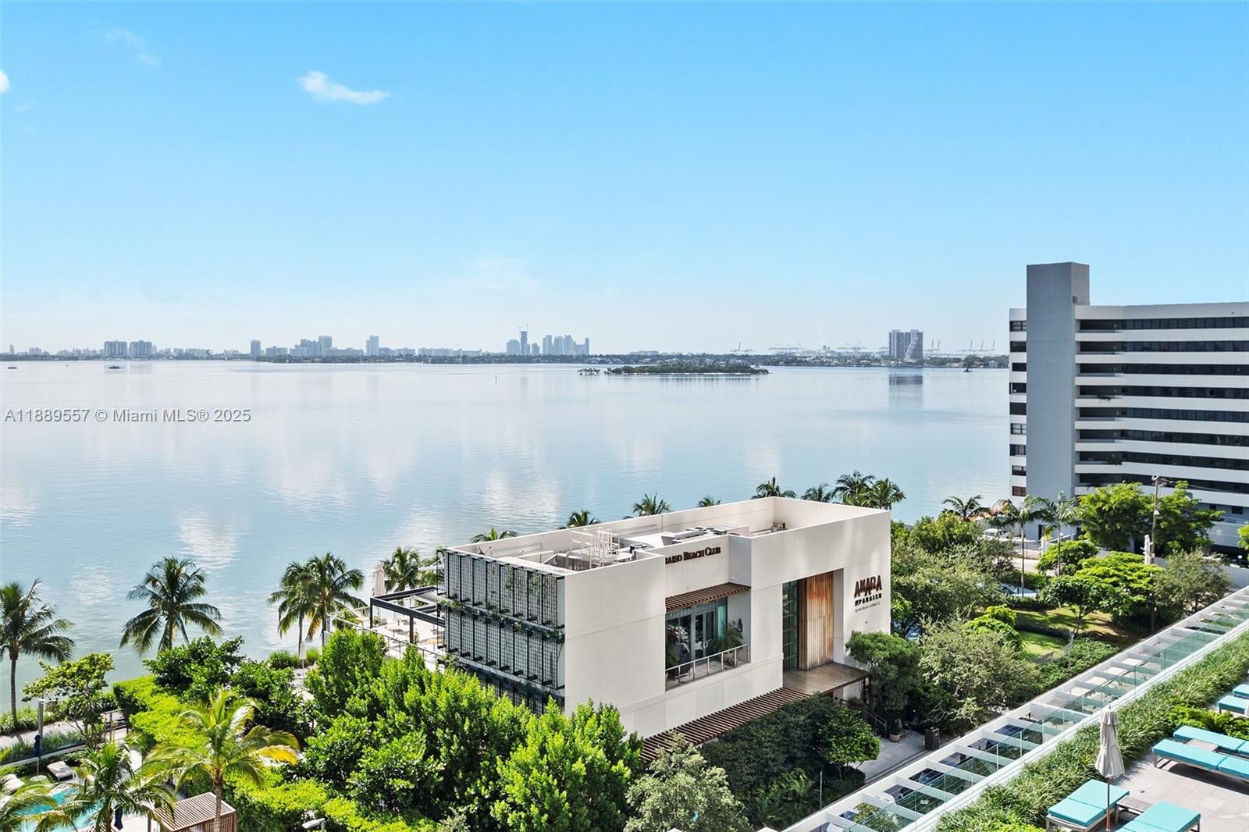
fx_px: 1041
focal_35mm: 30
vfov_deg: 43.6
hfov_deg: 61.9
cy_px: 416
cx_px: 624
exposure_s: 1/500
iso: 200
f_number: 8
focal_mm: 20
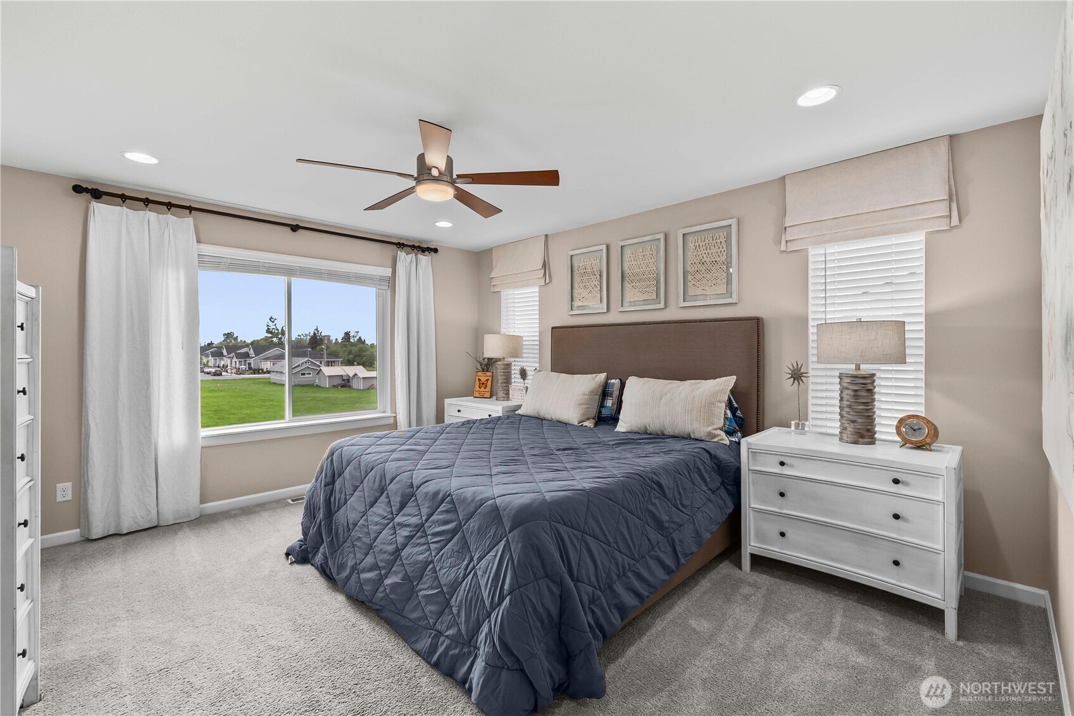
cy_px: 358
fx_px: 418
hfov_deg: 104.3
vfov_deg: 81.2
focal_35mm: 14
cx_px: 537
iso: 1250
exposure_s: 1/25
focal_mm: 14
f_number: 7.1
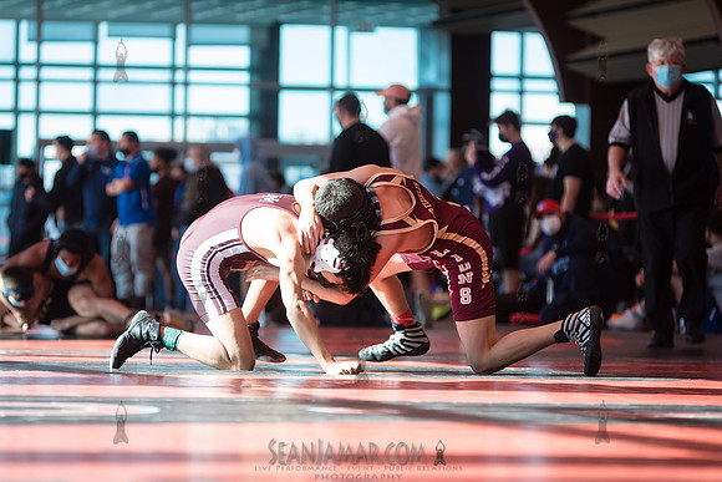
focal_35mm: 217
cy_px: 255
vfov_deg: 6.3
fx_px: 4346
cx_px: 319
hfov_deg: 9.5
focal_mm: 185
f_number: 4.5
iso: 400
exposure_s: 1/400
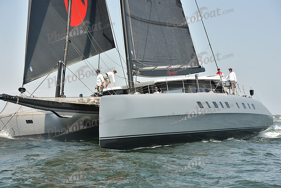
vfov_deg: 16.7
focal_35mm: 82
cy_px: 94
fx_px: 640
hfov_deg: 24.8
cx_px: 140
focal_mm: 82
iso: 250
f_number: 8
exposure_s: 1/800
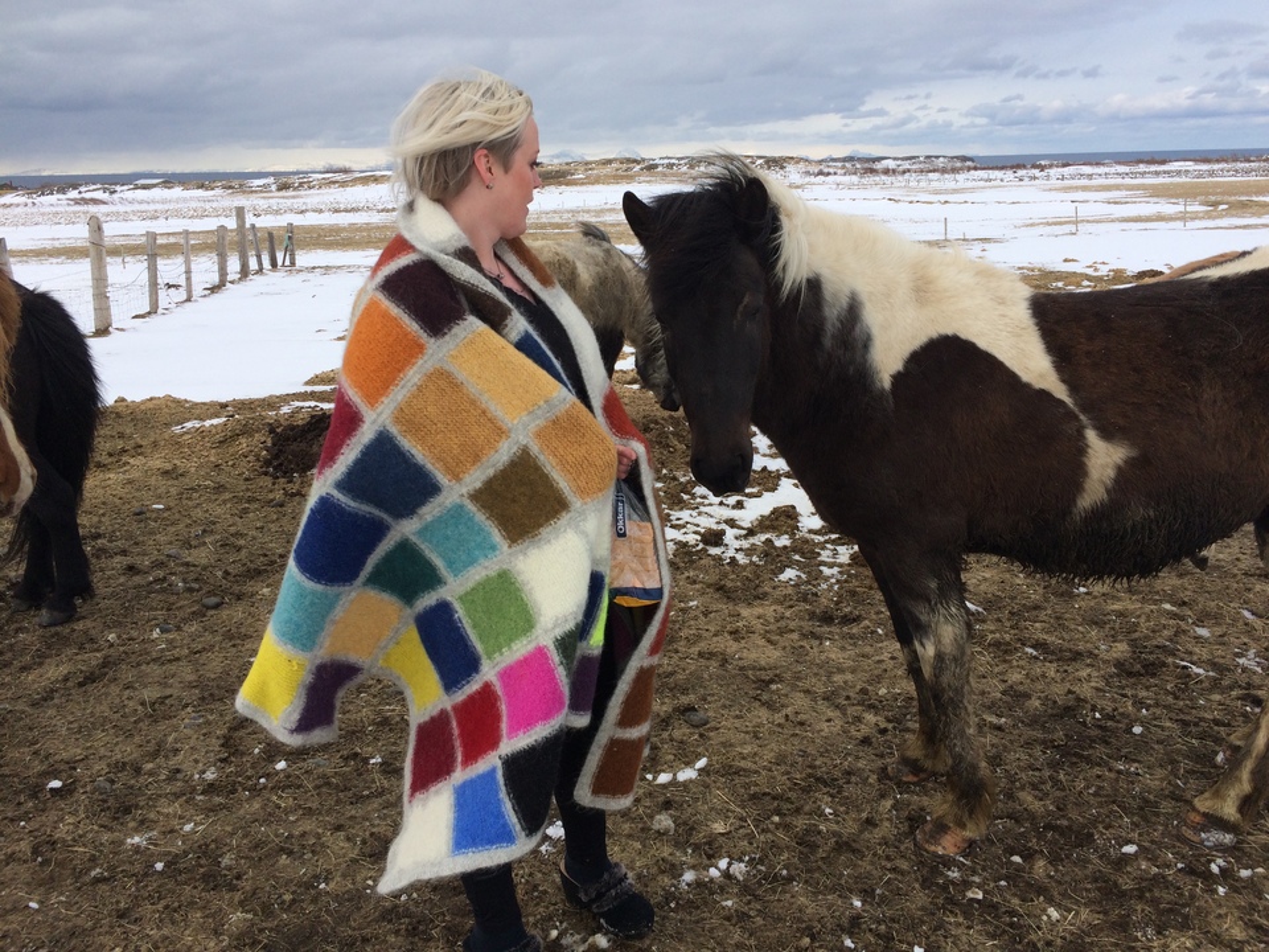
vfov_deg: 48.2
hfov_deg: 61.7
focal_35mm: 29
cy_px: 476
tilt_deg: -16.1
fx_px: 1063
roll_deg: +1.3
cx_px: 634
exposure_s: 1/2415
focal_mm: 4.15
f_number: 2.2
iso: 32
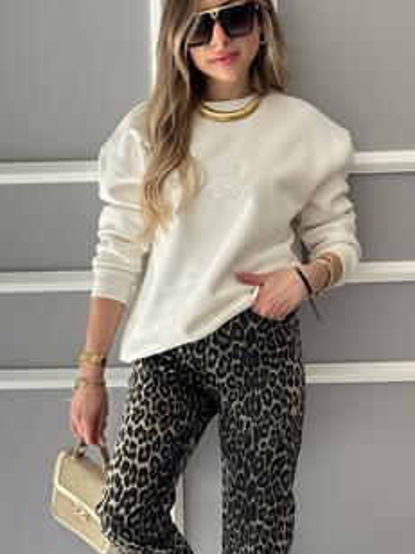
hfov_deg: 18.2
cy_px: 394
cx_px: 149
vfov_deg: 23.9
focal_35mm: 81
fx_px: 1295
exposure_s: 1/256
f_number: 1.78
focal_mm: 6.86
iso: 80
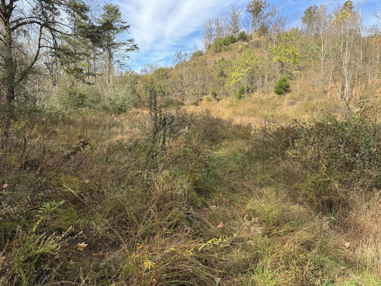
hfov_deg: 71.6
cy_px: 143
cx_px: 190
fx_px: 264
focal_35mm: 24
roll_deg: -0.3
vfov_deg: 56.8
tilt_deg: -8.9
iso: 80
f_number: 1.78
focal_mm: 6.76
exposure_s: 1/1311
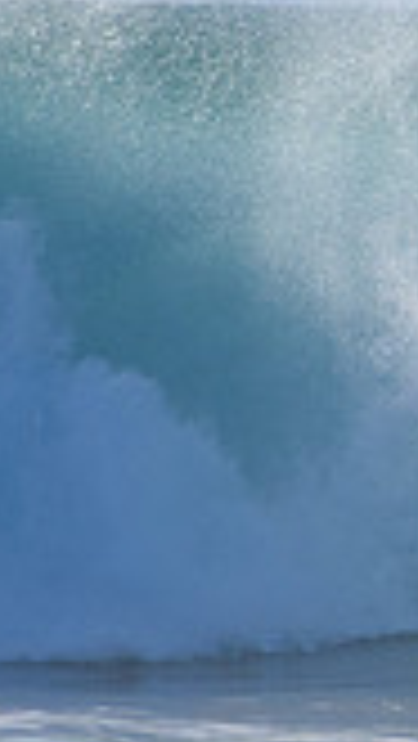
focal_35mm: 2763
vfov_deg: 0.8
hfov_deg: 0.4
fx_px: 54360
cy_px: 380
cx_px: 1281
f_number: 5.6
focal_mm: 500
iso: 360
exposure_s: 1/2000
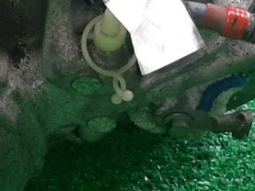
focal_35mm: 135
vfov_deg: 11.0
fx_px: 995
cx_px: -117
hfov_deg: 13.8
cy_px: 110
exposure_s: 1/50
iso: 118
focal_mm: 3.93
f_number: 1.7
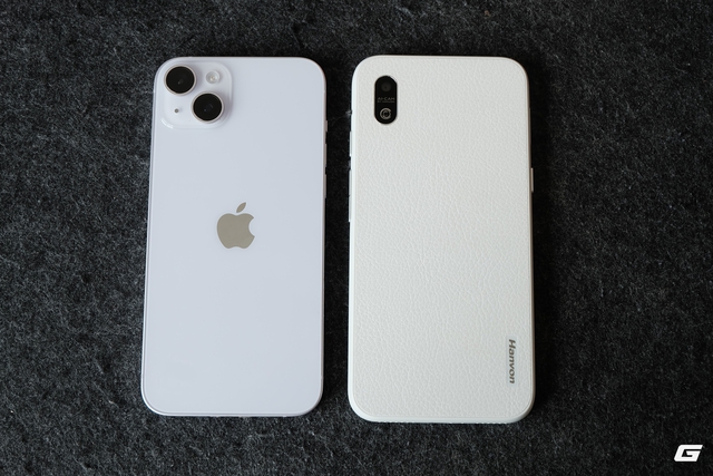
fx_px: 971
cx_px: 356
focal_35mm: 49
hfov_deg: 40.3
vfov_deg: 27.5
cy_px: 238
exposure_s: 1/75
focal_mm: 32.5
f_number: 7.1
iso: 400
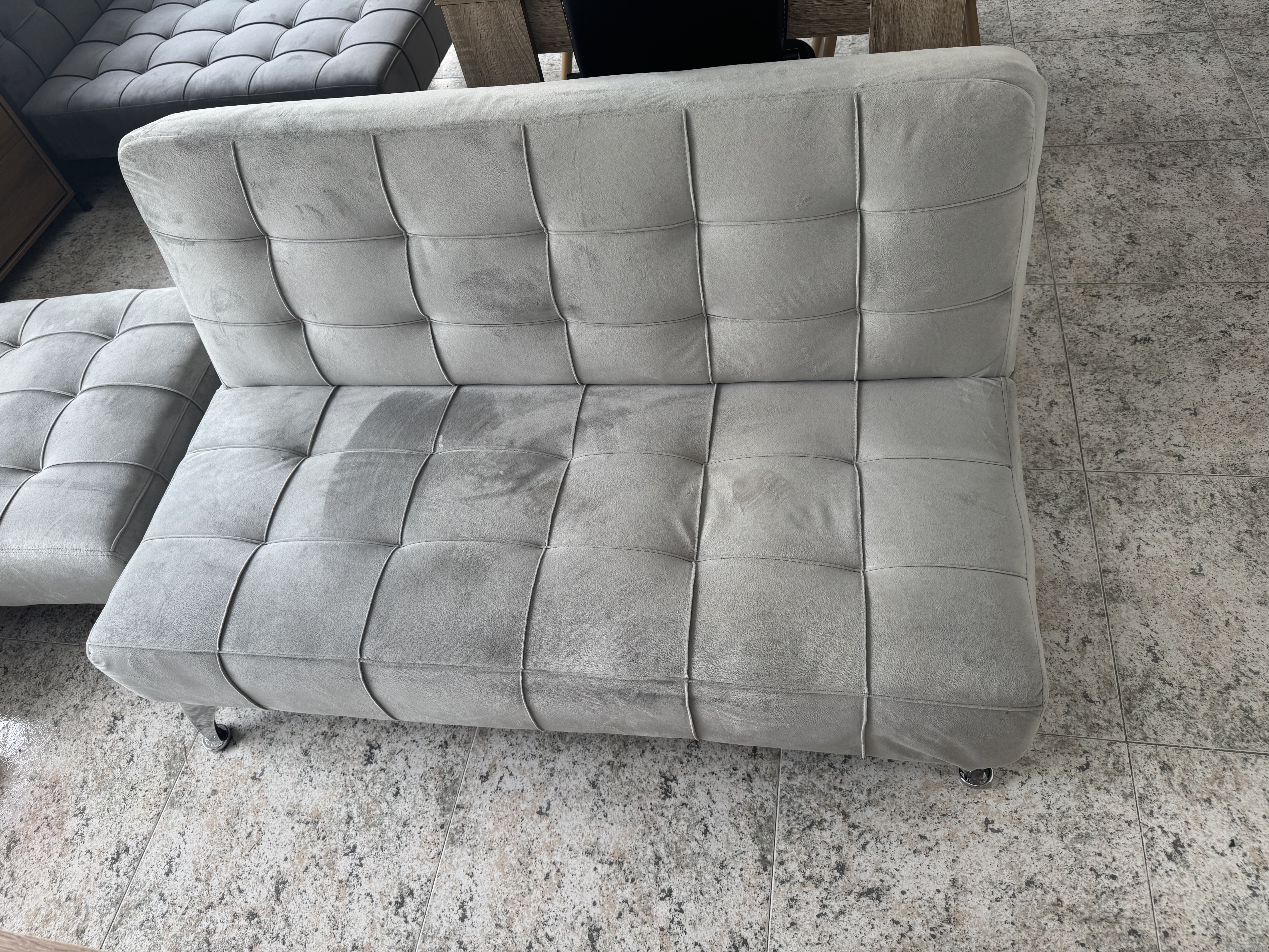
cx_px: 634
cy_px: 476
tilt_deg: -52.0
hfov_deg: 71.6
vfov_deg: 56.8
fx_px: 880
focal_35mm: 24
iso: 64
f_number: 1.78
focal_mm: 6.76
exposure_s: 1/100
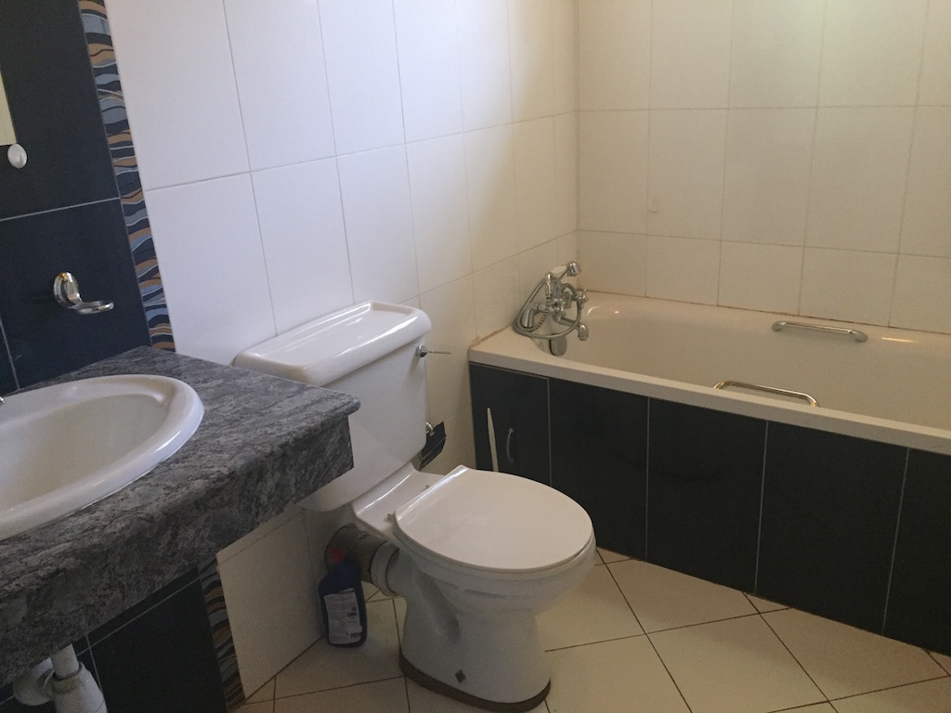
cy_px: 356
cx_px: 476
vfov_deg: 48.2
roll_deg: +3.1
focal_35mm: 29
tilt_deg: -20.7
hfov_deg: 61.7
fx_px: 797
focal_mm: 4.15
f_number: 2.2
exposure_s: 1/33
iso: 320
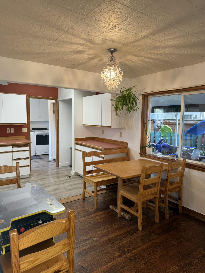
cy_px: 136
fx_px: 190
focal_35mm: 24
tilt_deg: -6.1
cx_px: 102
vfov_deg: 71.6
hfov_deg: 56.8
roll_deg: -1.7
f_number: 1.78
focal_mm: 6.76
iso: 125
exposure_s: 1/60
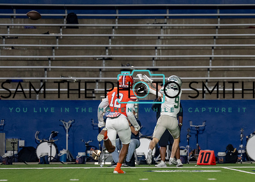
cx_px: 204
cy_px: 108
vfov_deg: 3.9
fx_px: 2670
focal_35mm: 369
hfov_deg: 5.5
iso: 2000
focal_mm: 200
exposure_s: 1/1250
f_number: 2.8
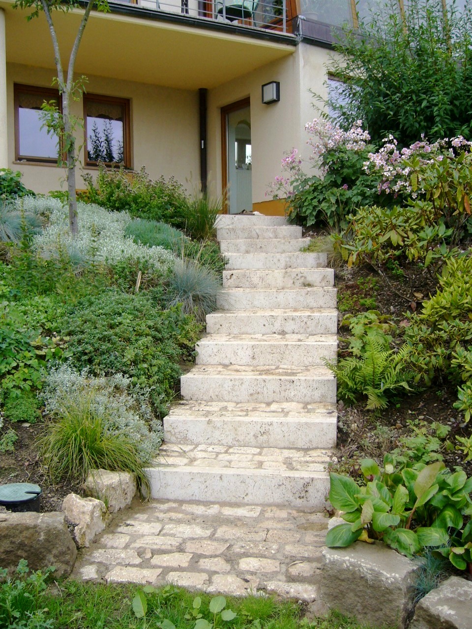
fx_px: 636
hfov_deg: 40.7
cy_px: 314
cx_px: 236
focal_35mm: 35
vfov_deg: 52.6
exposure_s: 1/160
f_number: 2.8
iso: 80
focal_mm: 5.8
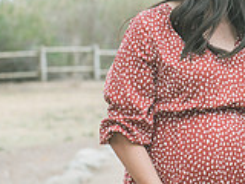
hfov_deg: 8.1
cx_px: 250
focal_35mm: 244
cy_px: 41
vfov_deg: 6.1
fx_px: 1727
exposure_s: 1/125
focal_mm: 70
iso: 500
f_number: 5
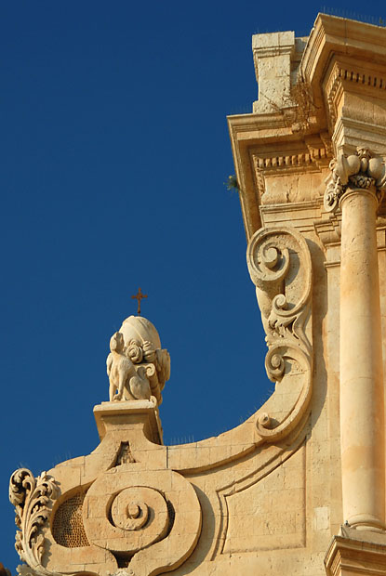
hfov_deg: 11.5
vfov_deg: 17.0
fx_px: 1924
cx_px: 193
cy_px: 288
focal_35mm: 120
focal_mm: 80
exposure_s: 1/500
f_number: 5
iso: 200
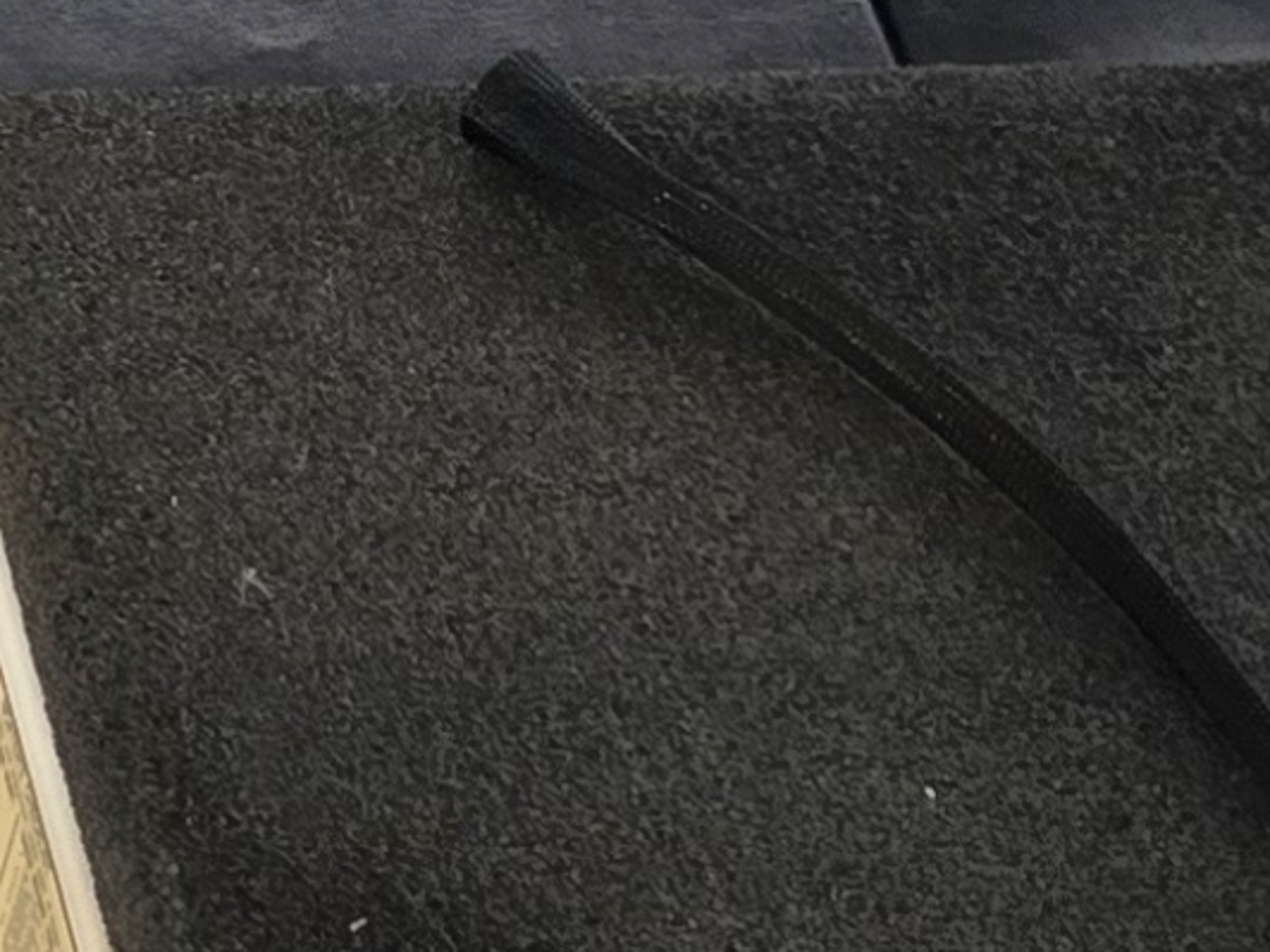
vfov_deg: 8.0
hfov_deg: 10.4
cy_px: -1200
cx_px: -1361
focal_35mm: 173
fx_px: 6347
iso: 64
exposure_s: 1/180
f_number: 1.8
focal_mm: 5.4
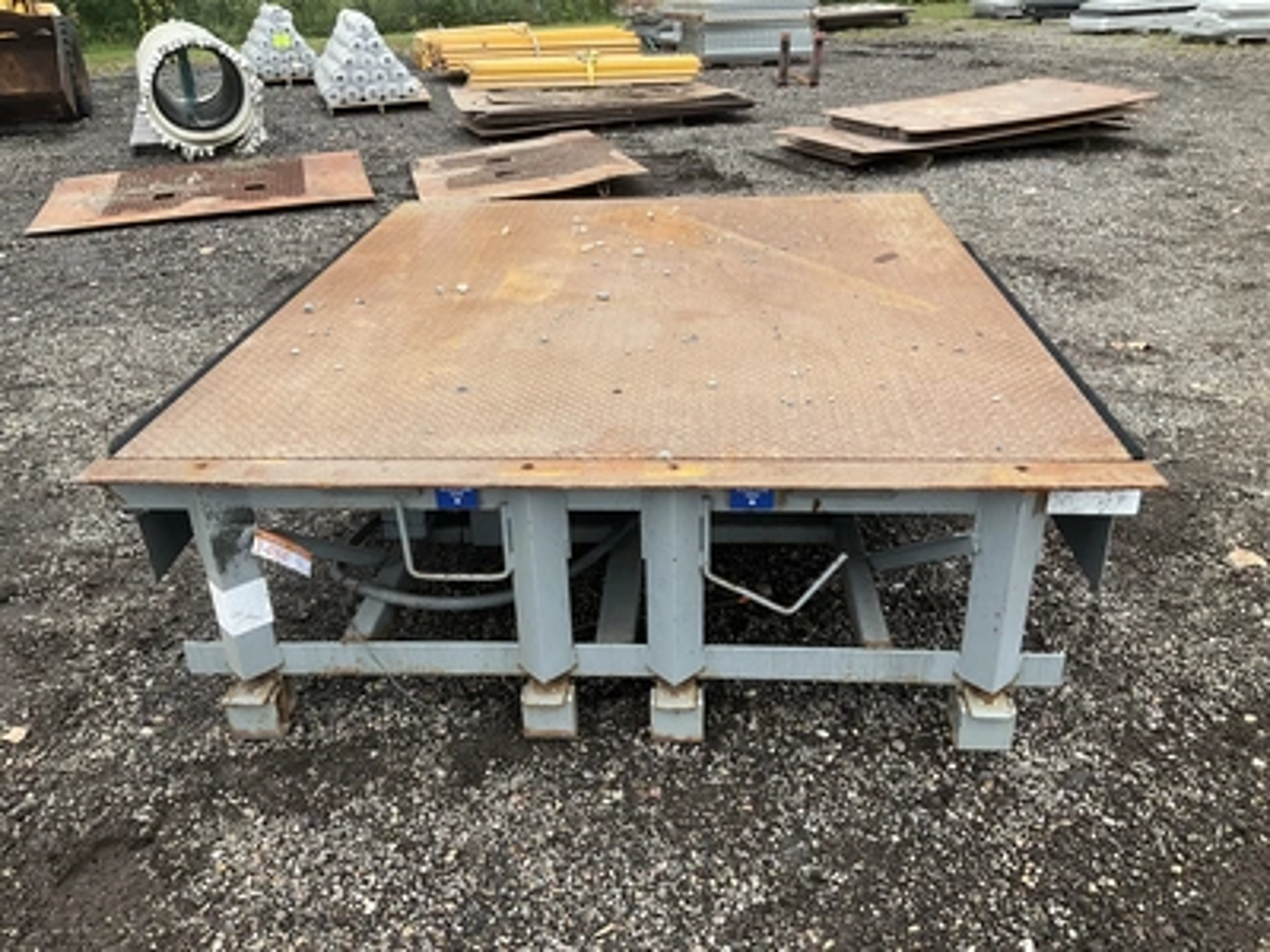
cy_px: 476
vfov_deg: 48.2
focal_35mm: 29
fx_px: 1064
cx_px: 635
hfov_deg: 61.7
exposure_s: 1/355
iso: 25
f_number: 1.8
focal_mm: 3
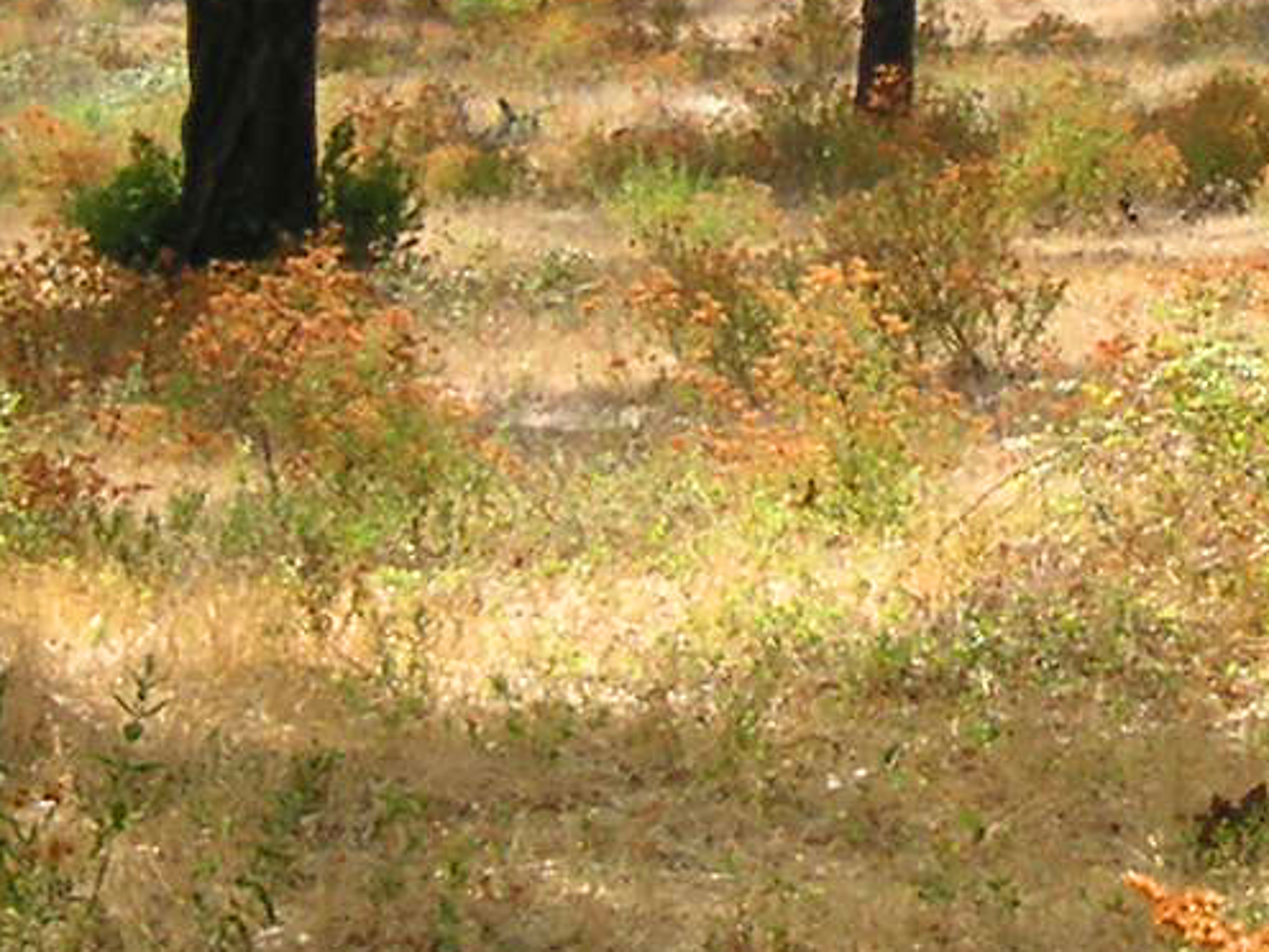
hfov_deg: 10.3
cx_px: 1164
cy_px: 44
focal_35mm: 191
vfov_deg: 7.7
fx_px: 7002
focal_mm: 6.1
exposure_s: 1/350
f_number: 2.8
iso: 50
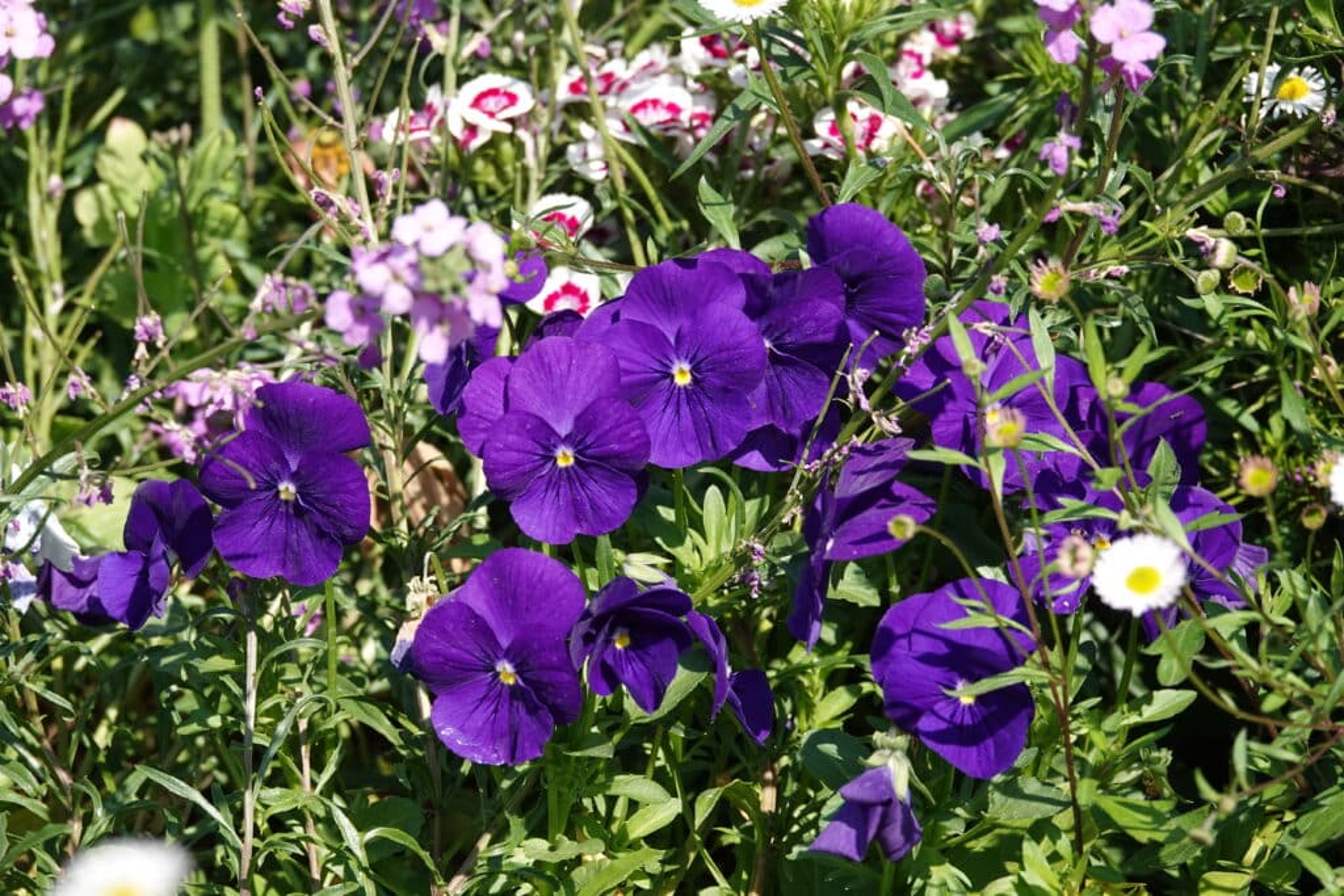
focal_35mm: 200
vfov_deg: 6.9
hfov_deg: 10.3
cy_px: 448
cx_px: 672
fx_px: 7467
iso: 100
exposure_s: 1/500
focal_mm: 73.24
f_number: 4
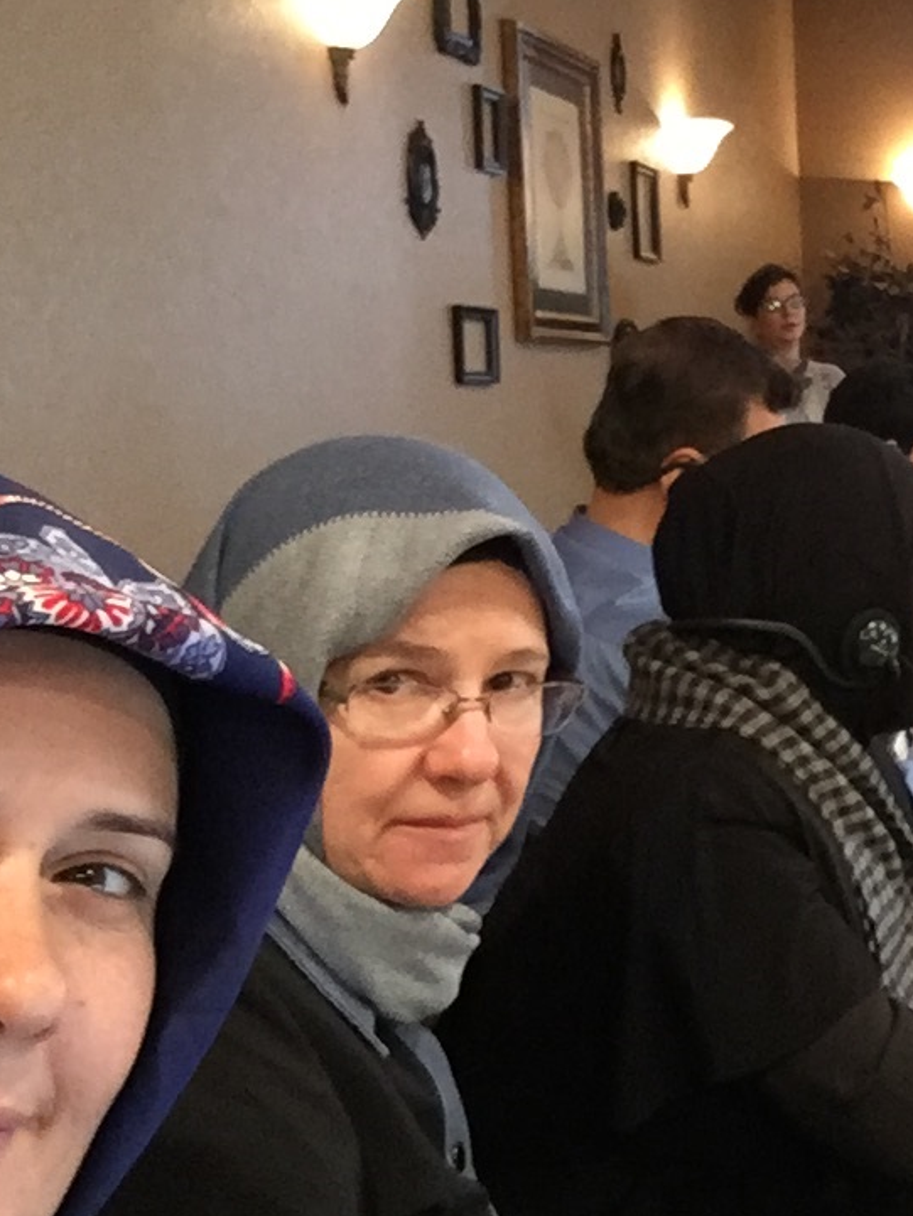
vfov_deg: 34.7
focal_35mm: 55
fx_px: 1934
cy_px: 444
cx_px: 879
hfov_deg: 25.5
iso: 320
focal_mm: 2.65
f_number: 2.2
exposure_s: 1/20
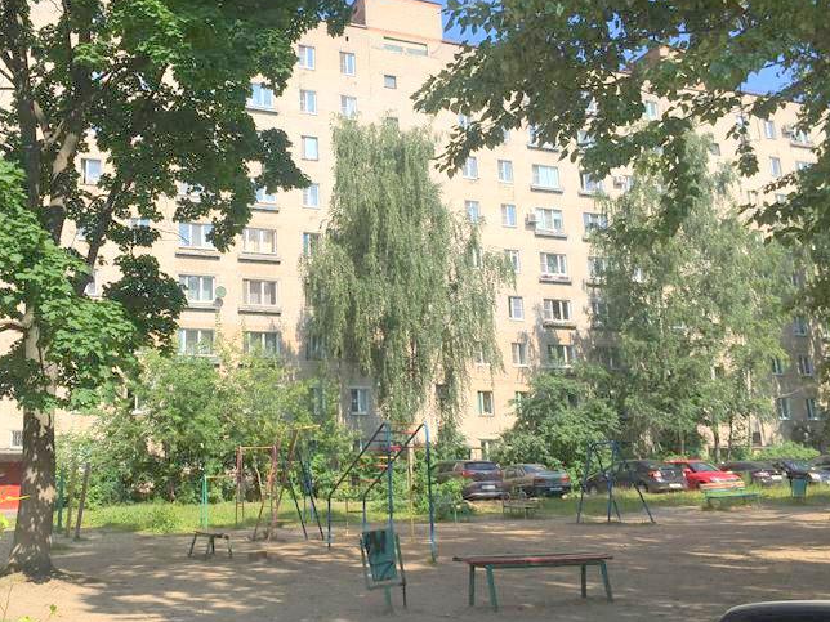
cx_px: 318
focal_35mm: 36
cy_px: 291
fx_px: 863
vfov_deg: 39.6
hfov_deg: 50.9
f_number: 2.2
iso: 32
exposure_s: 1/1866
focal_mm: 4.15
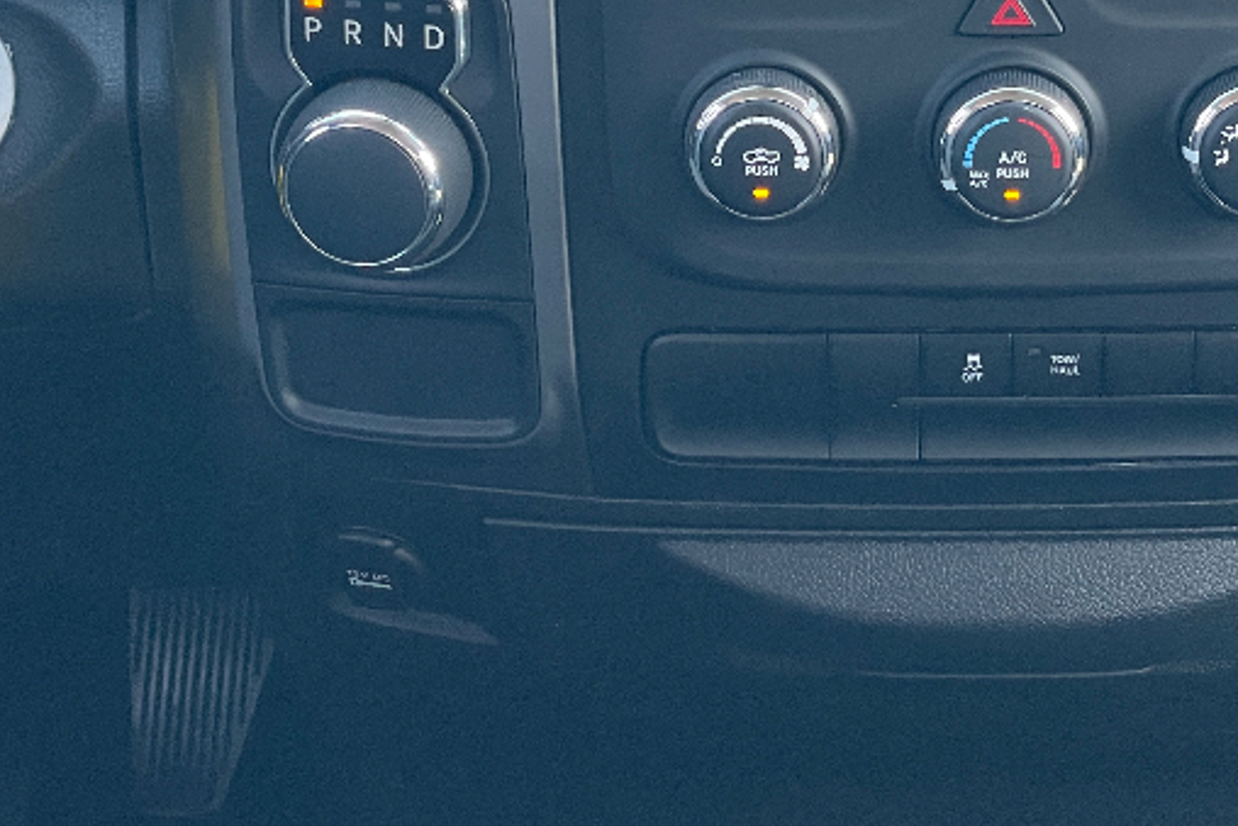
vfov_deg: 12.4
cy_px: 17
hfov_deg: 18.6
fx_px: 3749
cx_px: 970
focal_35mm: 109
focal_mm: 6
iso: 160
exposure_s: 1/122
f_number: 2
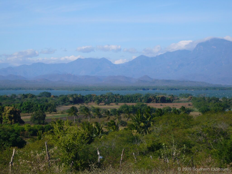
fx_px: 684
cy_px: 87
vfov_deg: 14.5
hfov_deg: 19.3
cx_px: 116
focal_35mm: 102
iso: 80
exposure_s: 1/400
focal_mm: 16.8
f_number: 5.6
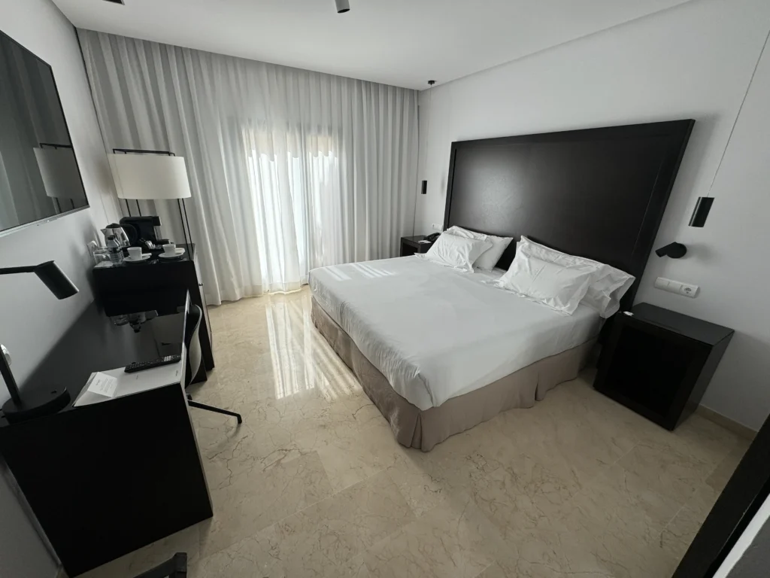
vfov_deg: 85.7
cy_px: 289
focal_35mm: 14
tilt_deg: -21.4
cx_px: 385
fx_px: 311
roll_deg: -1.1
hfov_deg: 102.1
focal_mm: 2.22
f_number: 2.2
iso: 40
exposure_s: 1/157
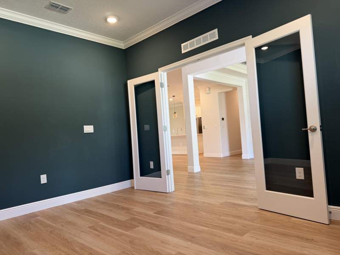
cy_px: 128
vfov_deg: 56.8
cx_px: 170
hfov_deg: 71.6
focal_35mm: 24
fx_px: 236
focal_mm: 6.76
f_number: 1.78
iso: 125
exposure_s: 1/60
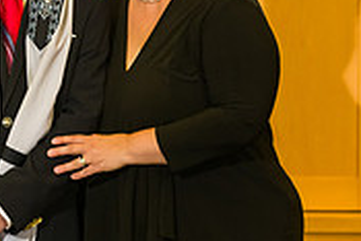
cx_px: 126
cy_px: 38
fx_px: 5148
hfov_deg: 4.0
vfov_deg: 2.7
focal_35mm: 513
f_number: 5.6
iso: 640
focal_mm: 155
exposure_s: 1/200
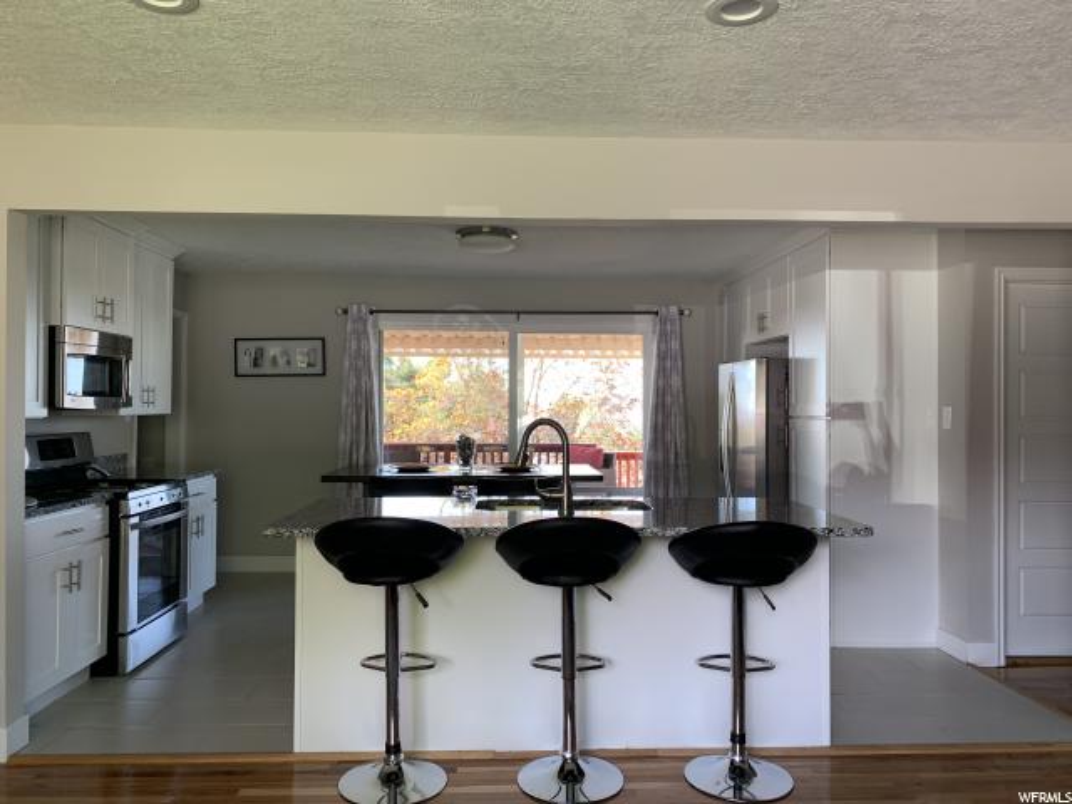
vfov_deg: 53.1
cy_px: 402
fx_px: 805
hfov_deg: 67.3
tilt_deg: -0.2
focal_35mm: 26
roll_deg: +0.1
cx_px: 536
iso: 80
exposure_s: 1/113
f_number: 1.8
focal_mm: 4.25
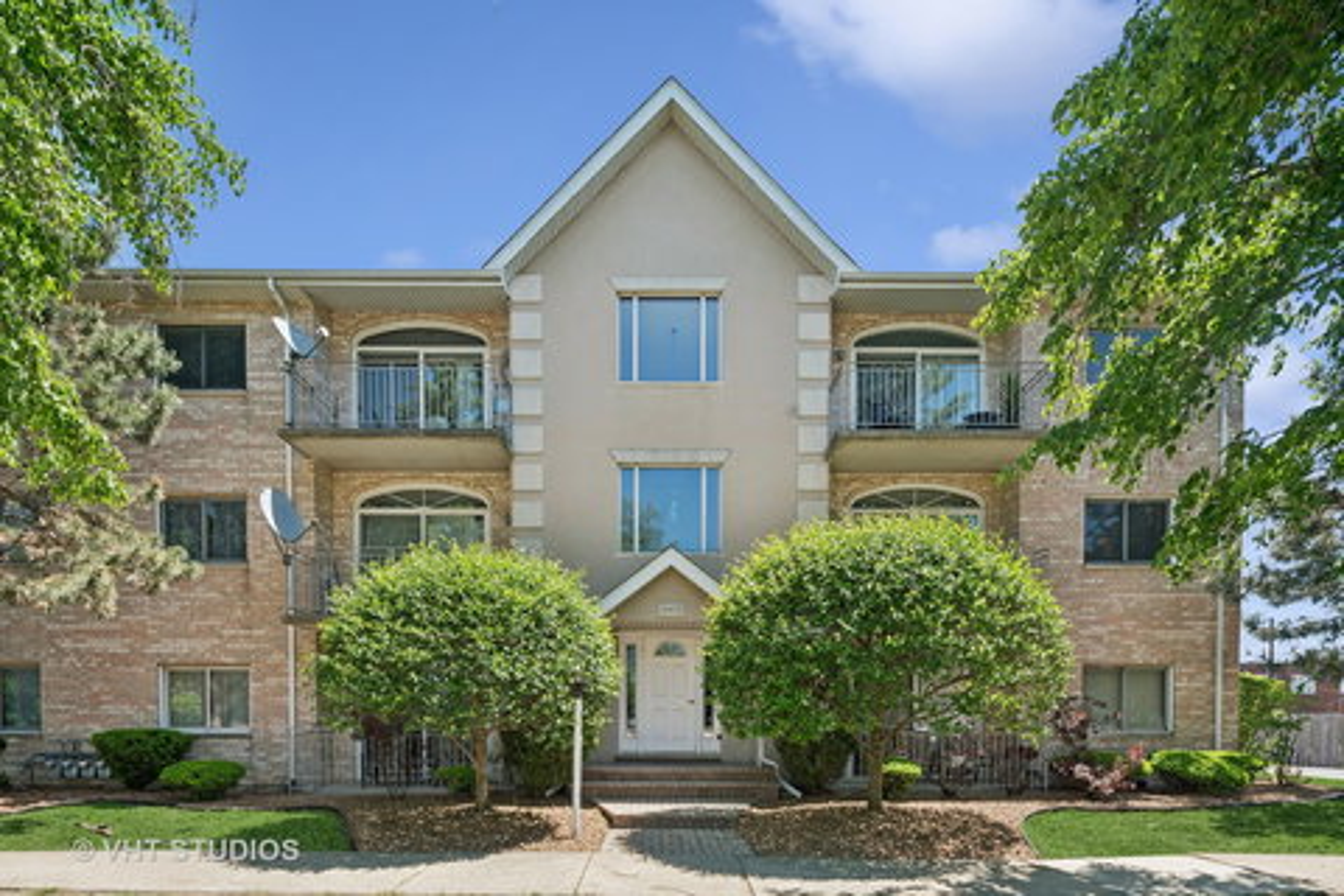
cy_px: 448
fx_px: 635
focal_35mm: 17
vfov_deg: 70.4
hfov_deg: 93.3
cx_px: 672
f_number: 8
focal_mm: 17
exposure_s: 1/320
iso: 400
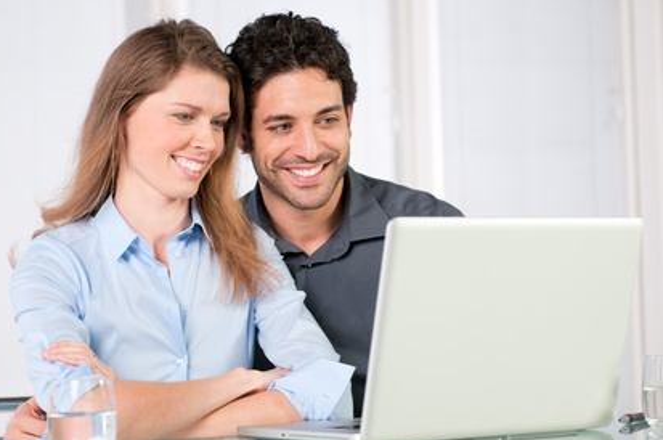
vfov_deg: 12.6
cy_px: 222
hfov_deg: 19.0
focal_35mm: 108
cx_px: 323
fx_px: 1986
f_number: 3.2
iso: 200
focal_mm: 70
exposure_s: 1/80
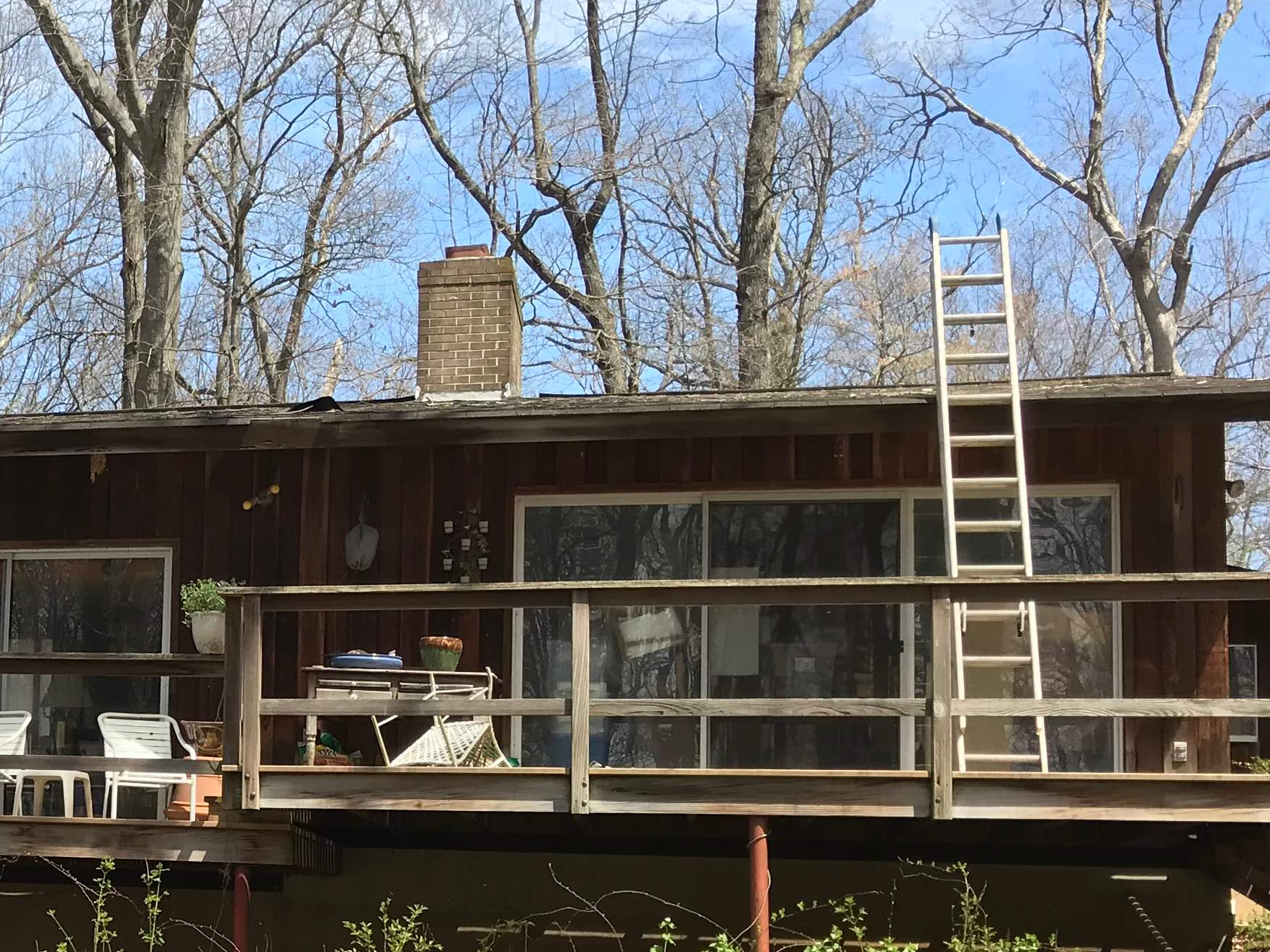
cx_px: -79
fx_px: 2348
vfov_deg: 22.7
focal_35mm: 64
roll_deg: -1.8
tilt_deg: +5.2
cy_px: 727
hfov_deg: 28.0
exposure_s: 1/1114
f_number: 1.8
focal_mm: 3.99
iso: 20
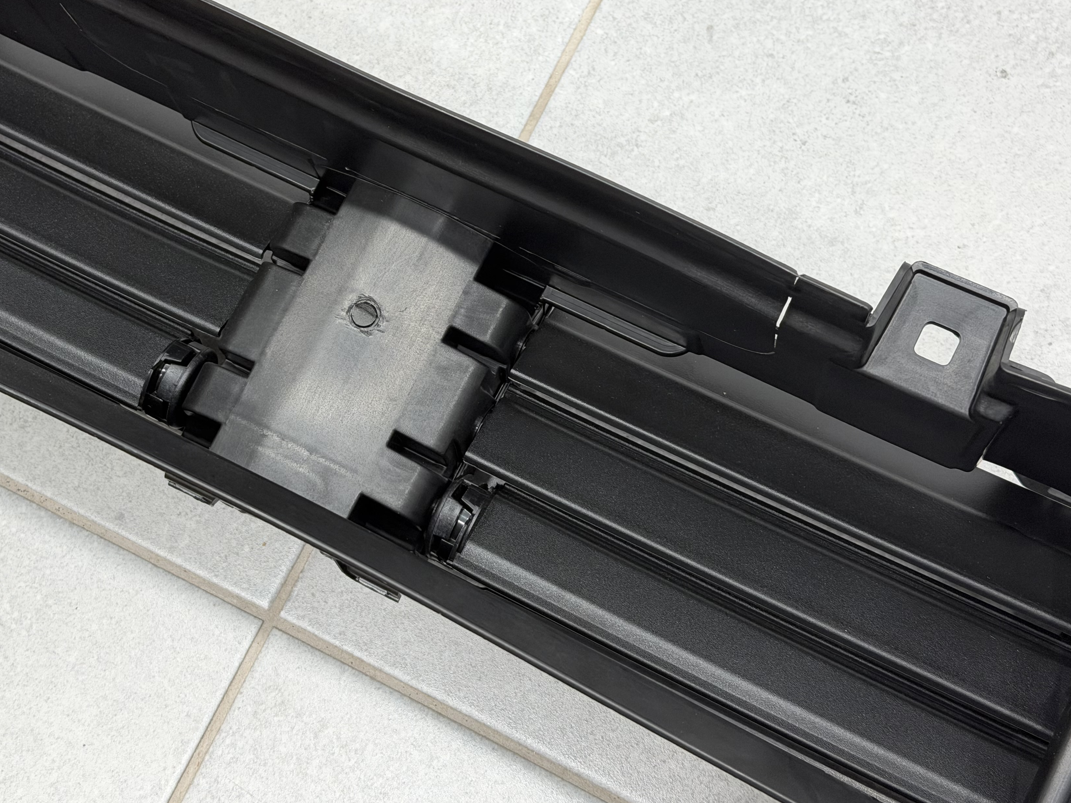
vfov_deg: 24.8
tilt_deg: -72.7
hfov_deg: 32.6
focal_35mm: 59
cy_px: 340
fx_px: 1825
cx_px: 442
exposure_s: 1/100
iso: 50
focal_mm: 6.76
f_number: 1.78
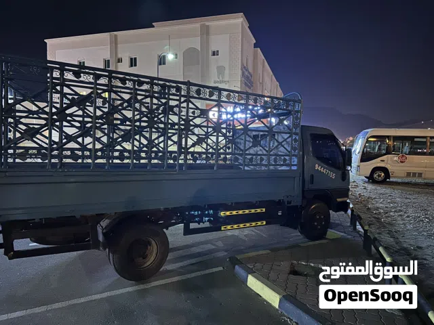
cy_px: 162
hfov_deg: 71.6
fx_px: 301
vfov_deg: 56.8
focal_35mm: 24
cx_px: 217
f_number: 1.78
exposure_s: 1/20
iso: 2000
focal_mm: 6.86
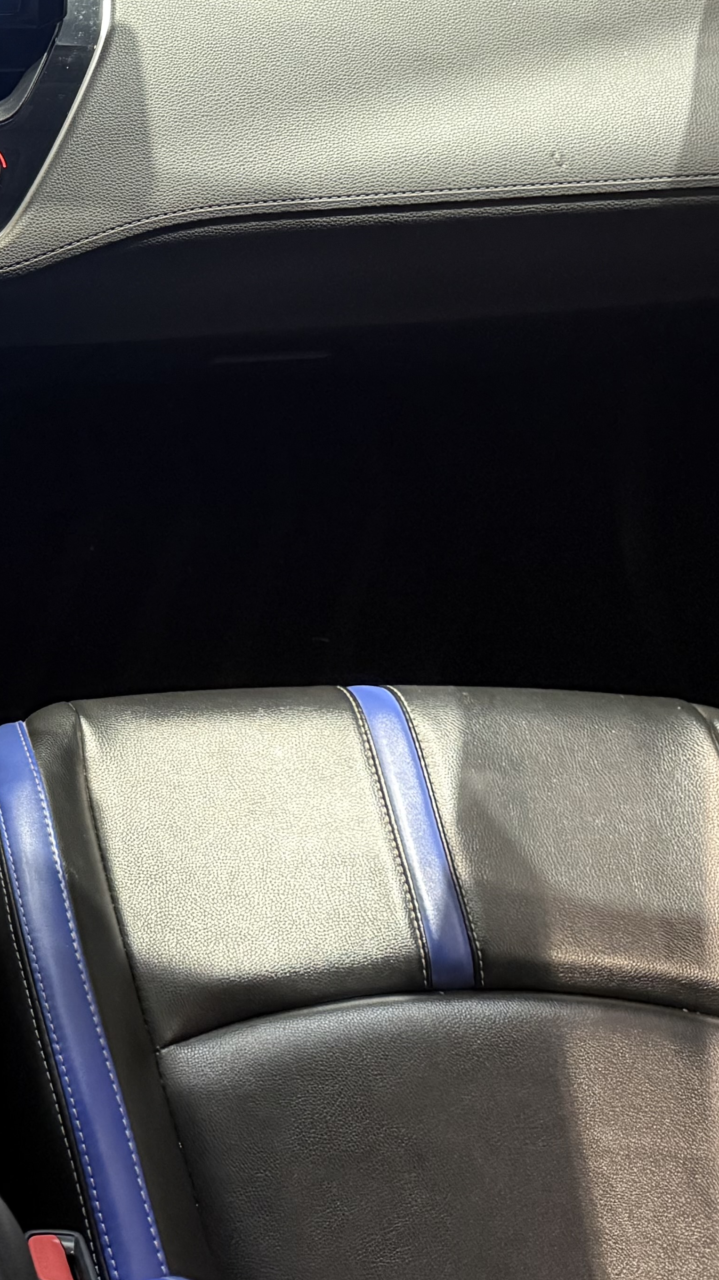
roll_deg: -0.8
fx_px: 1865
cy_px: 353
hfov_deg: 19.9
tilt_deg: -34.4
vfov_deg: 37.1
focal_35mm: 55
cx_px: -242
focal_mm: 6.76
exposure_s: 1/30
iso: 1250
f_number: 1.78
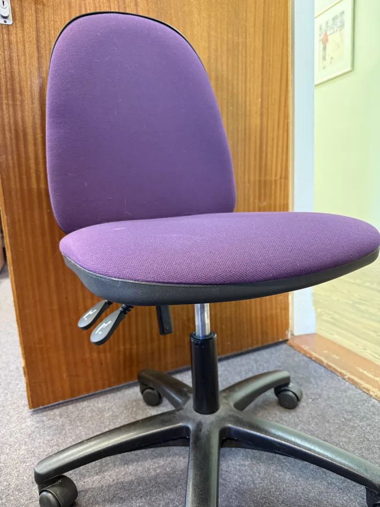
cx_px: 190
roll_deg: +2.7
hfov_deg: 56.8
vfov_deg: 71.6
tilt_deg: -10.9
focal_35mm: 24
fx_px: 351
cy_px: 254
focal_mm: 6.76
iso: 500
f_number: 1.78
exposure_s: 1/50
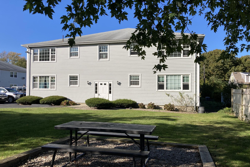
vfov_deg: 43.6
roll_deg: -1.5
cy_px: 87
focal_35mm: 30
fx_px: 208
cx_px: 126
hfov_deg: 61.9
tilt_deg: +1.5
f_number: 1.8
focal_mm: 3.99
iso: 20
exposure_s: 1/2433
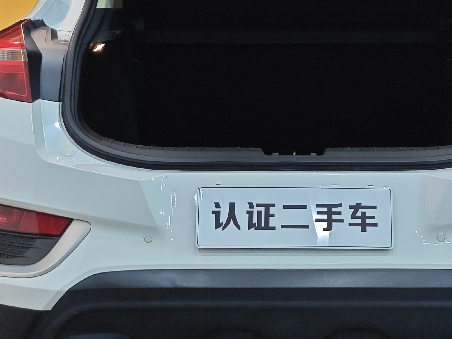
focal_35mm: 89
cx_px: 288
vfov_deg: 16.5
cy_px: 83
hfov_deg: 22.0
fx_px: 1162
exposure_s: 1/51.6
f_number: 1.9
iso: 100
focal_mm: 8.7
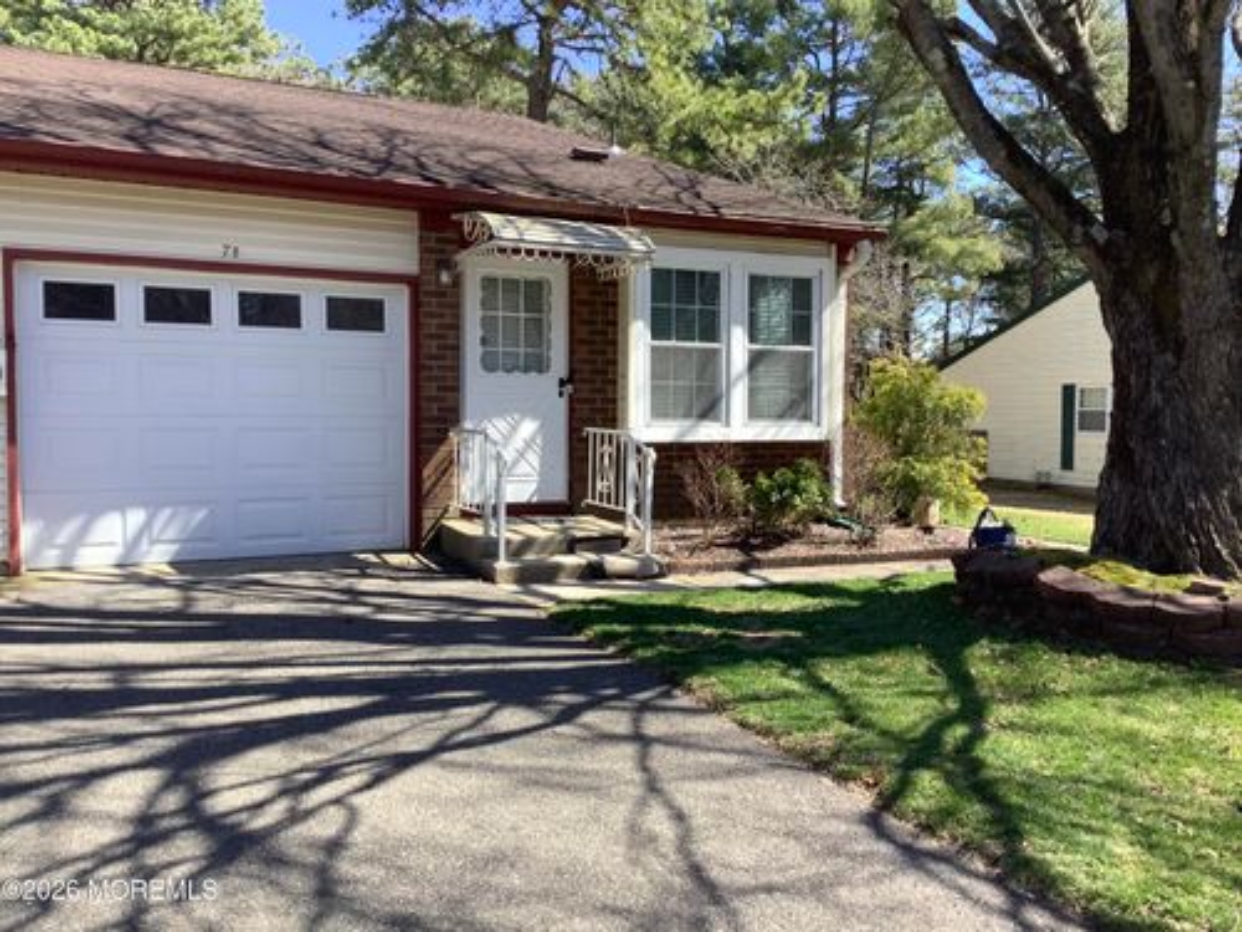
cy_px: 466
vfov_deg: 45.4
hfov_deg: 58.4
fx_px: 1112
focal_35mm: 31
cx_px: 621
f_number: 2.4
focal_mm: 3.3
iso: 25
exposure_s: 1/488
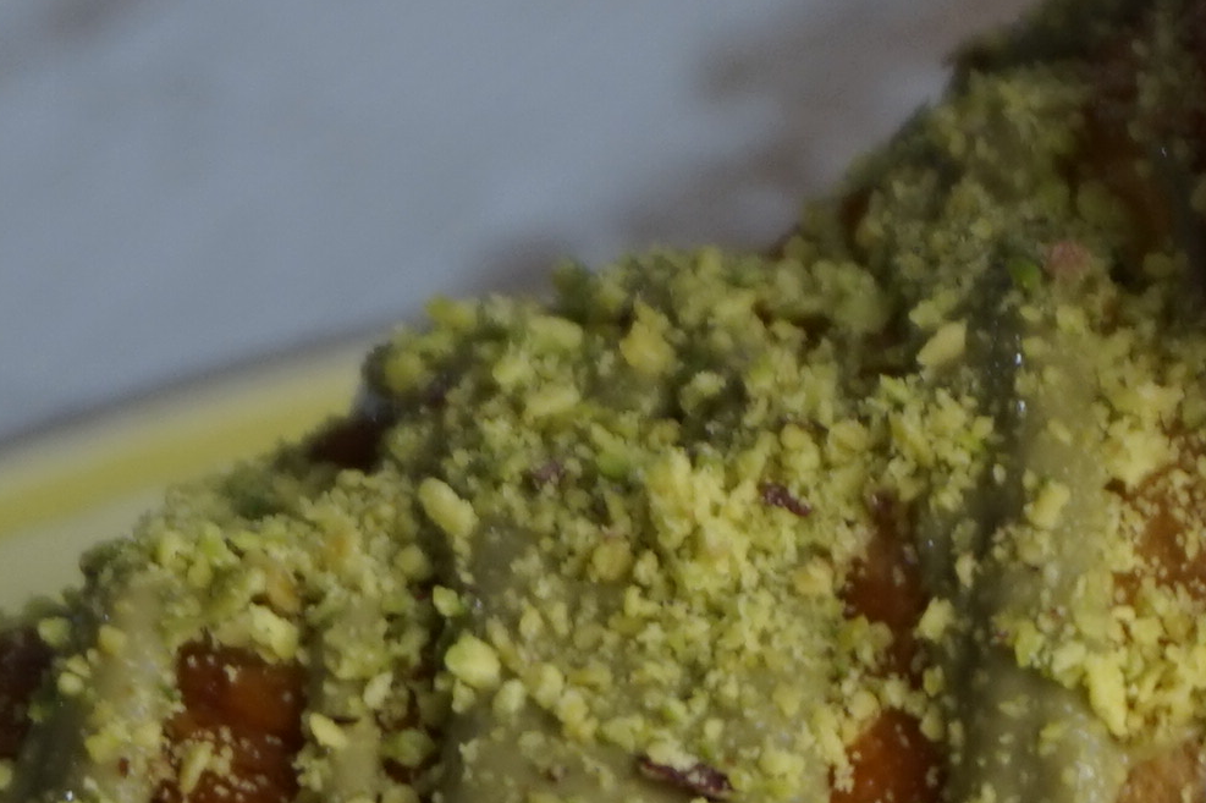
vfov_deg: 6.7
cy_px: 1480
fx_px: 6663
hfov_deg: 10.3
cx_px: 1226
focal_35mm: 199
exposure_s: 1/60
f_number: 4.5
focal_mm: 24
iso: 125
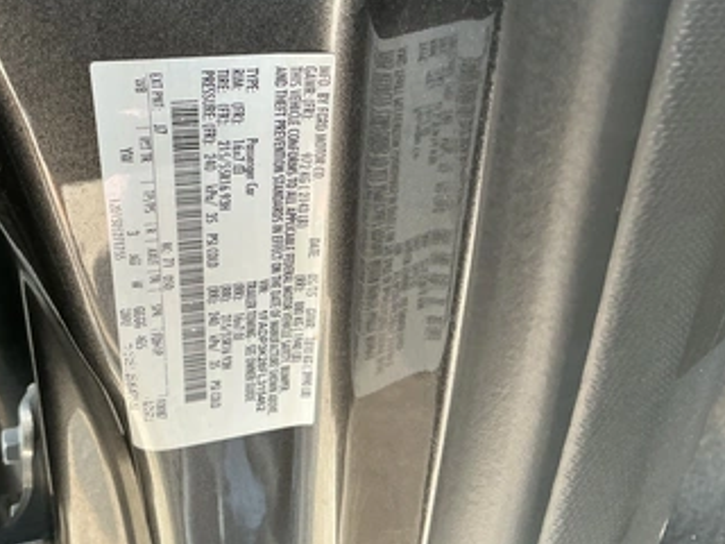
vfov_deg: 40.6
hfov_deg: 52.3
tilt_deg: -32.2
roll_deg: -0.6
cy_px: 236
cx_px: 297
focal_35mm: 35
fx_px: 733
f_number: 1.8
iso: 64
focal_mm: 3
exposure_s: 1/69
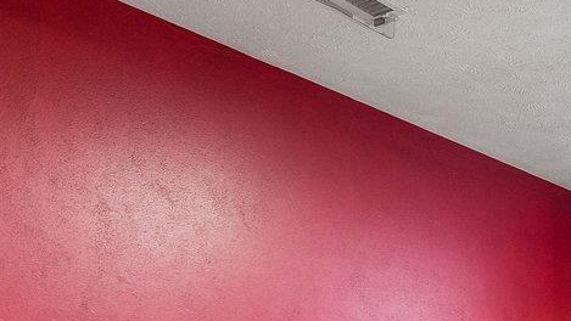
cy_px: 465
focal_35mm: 64
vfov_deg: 17.2
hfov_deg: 26.5
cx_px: 789
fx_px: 969
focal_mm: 14
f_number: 6.3
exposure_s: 1/5
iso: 500
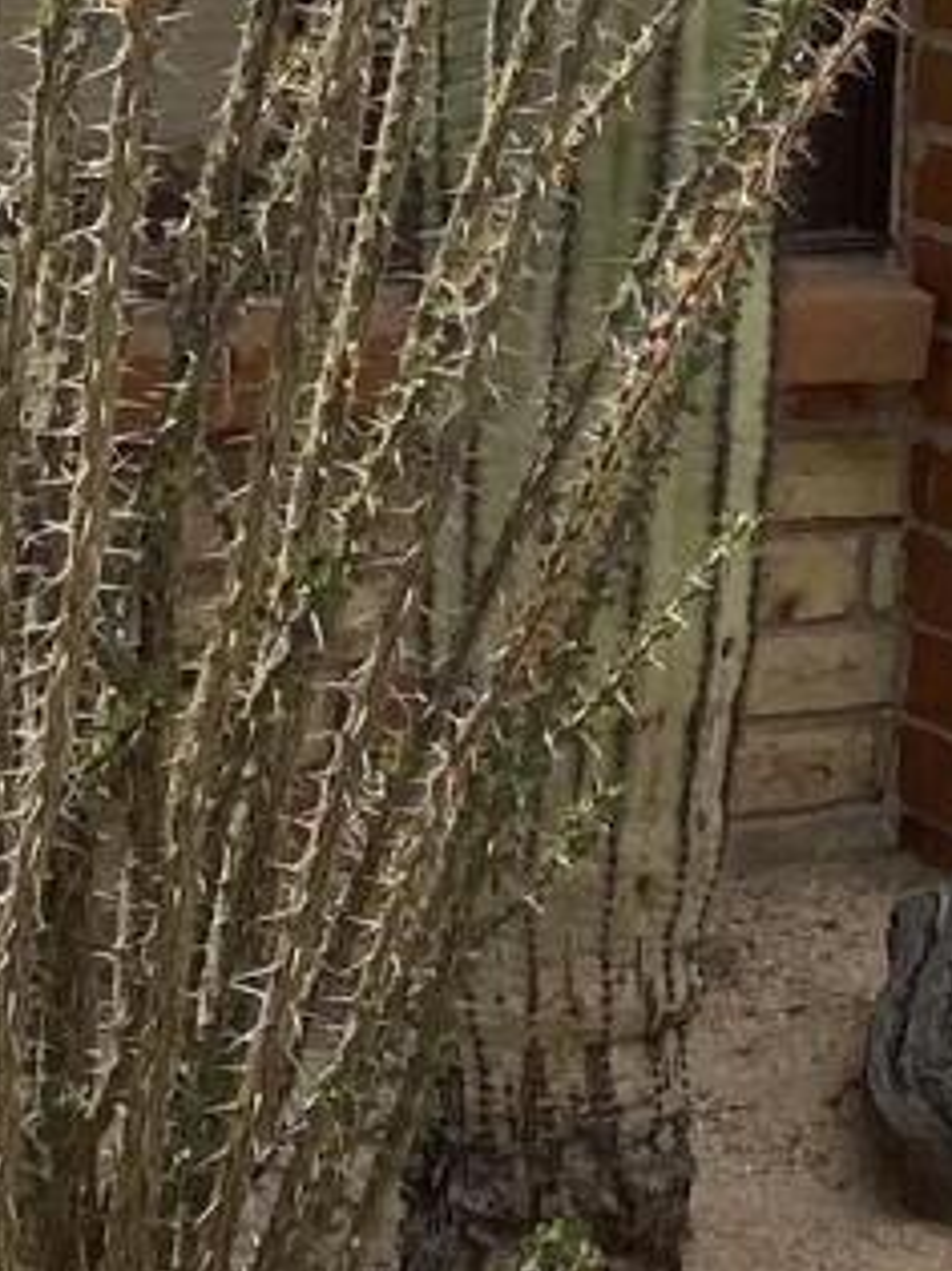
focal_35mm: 165
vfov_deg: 11.3
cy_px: -815
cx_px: 1319
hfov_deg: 8.8
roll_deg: -2.0
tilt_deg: +1.8
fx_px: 6054
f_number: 1.8
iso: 32
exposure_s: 1/4274
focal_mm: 4.25
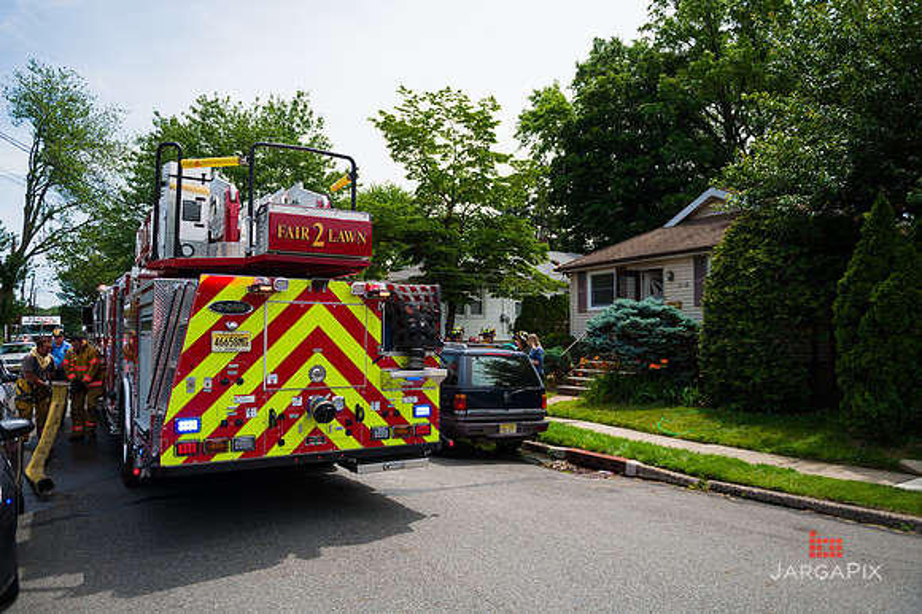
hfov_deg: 69.4
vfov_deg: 49.5
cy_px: 307
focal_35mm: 26
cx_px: 461
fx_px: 665
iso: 200
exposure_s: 1/3200
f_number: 3.2
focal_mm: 26
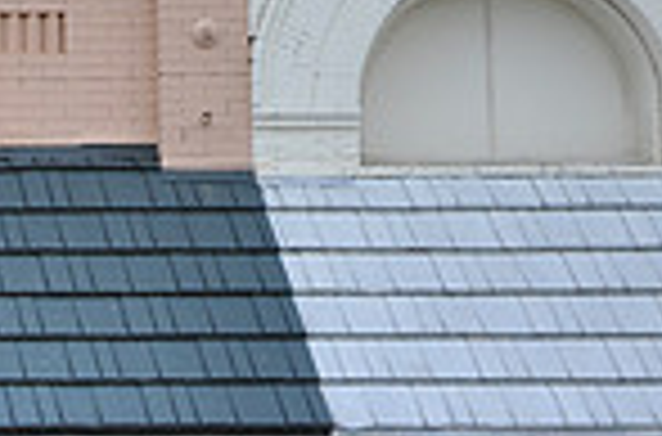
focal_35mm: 190
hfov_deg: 10.1
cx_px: -608
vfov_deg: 7.2
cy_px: 380
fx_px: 3483
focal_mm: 32
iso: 200
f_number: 5.6
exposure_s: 1/30
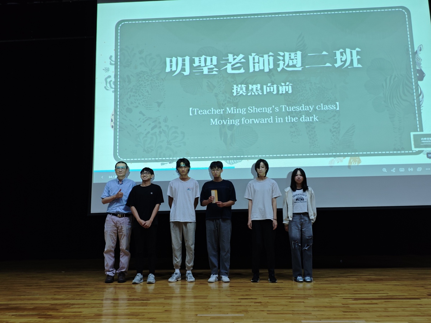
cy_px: 162
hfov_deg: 61.7
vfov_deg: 48.2
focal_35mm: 29
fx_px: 361
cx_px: 216
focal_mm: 4.94
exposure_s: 1/24
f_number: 1.59
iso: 250
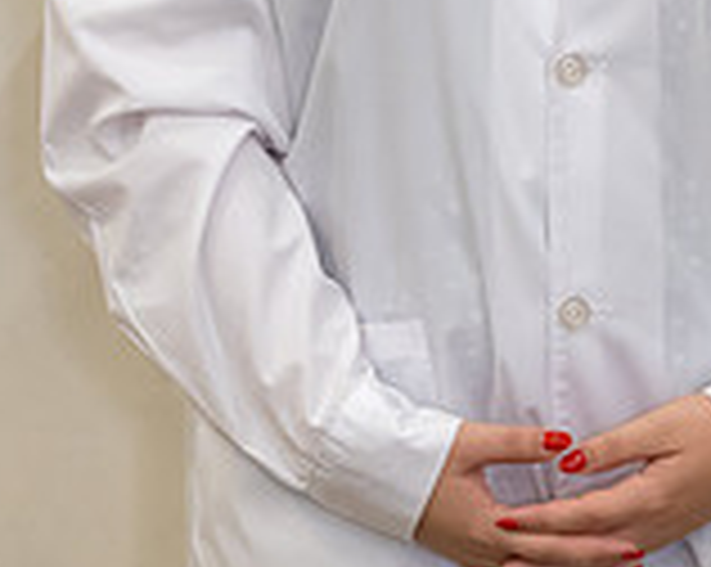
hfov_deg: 6.7
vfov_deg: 5.3
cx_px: 459
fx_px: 6074
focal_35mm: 289
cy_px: -320
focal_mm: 108
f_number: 4
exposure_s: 1/80
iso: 5000
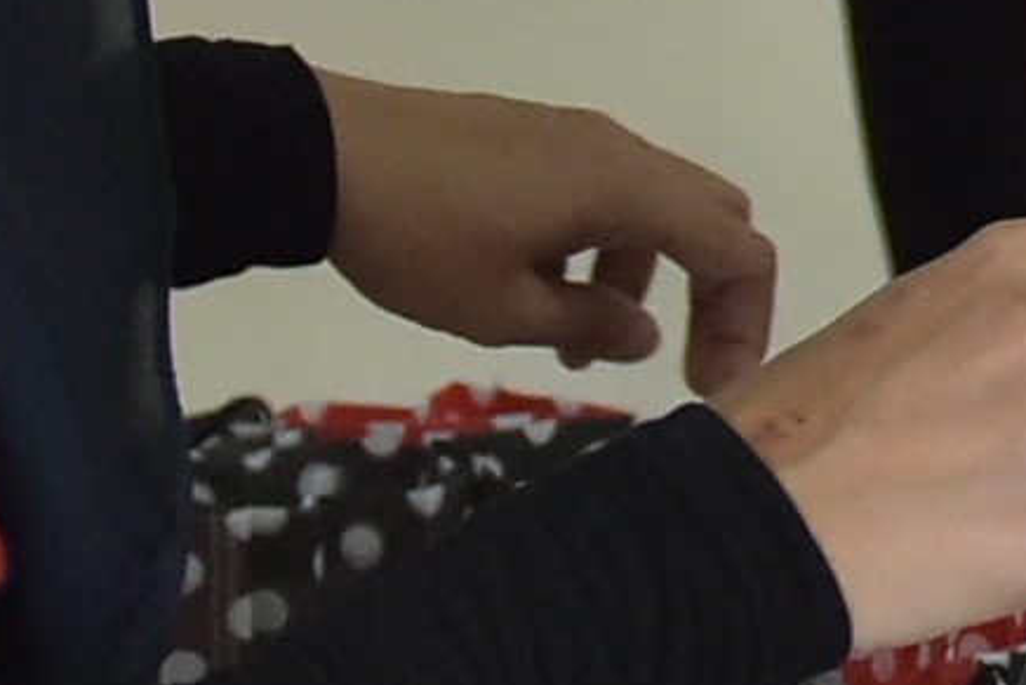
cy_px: -146
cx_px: 2756
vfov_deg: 5.5
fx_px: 7041
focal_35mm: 247
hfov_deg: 7.6
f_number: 2.8
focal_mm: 24
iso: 1600
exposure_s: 1/200
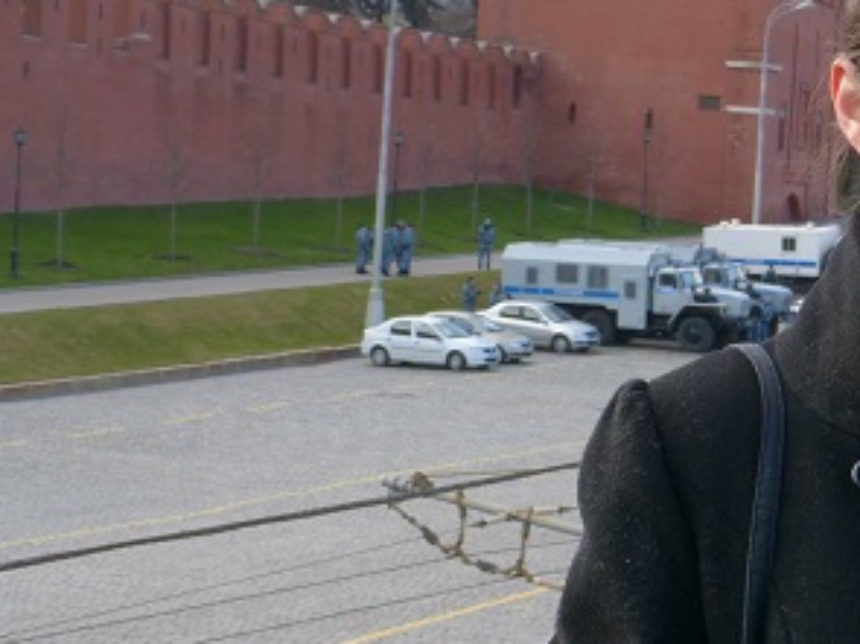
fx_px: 3030
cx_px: 1009
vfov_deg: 12.1
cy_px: 358
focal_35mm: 122
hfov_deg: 15.6
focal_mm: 9
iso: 100
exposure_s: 1/250
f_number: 4
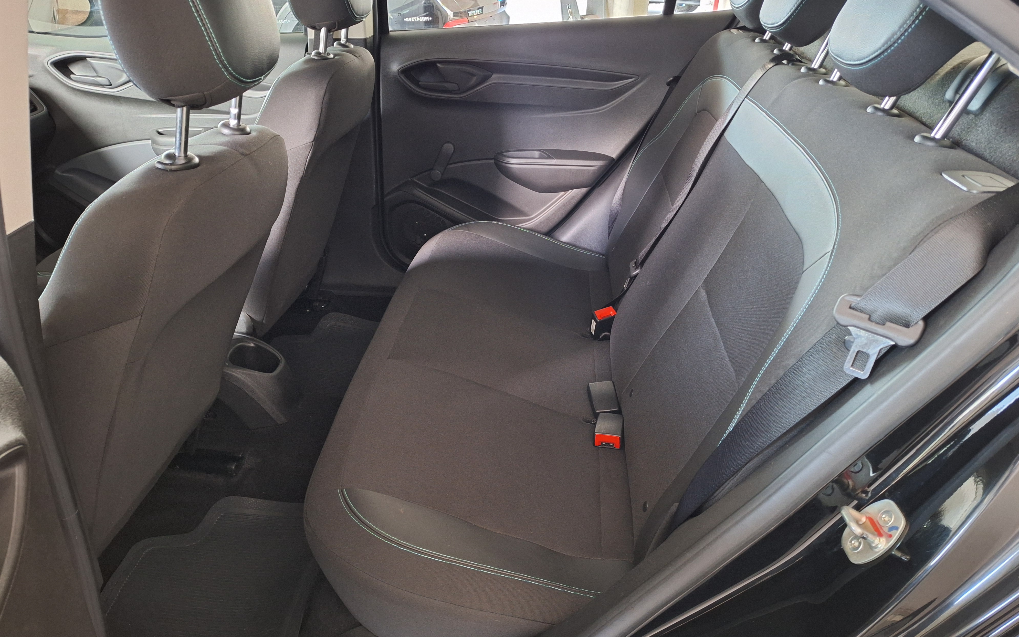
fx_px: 694
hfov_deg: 72.5
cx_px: 510
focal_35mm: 25
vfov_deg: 49.3
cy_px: 322
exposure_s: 1/20
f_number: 1.8
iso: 500
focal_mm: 5.54
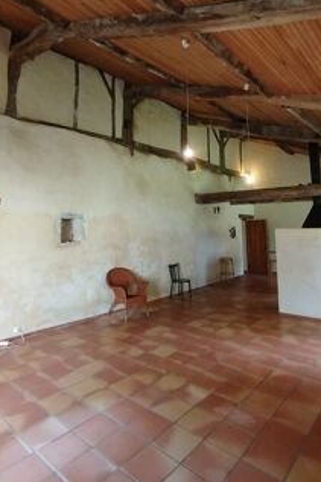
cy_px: 188
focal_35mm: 21
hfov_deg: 59.4
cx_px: 167
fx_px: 281
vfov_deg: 80.1
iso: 160
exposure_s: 1/33
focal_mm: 1.65
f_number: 2.2
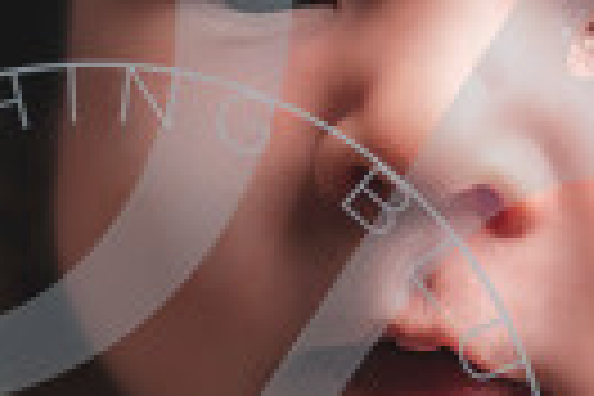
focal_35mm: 219
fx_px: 3613
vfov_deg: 6.3
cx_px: 320
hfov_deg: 9.4
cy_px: 146
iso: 100
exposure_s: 1/160
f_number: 1.8
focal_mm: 50
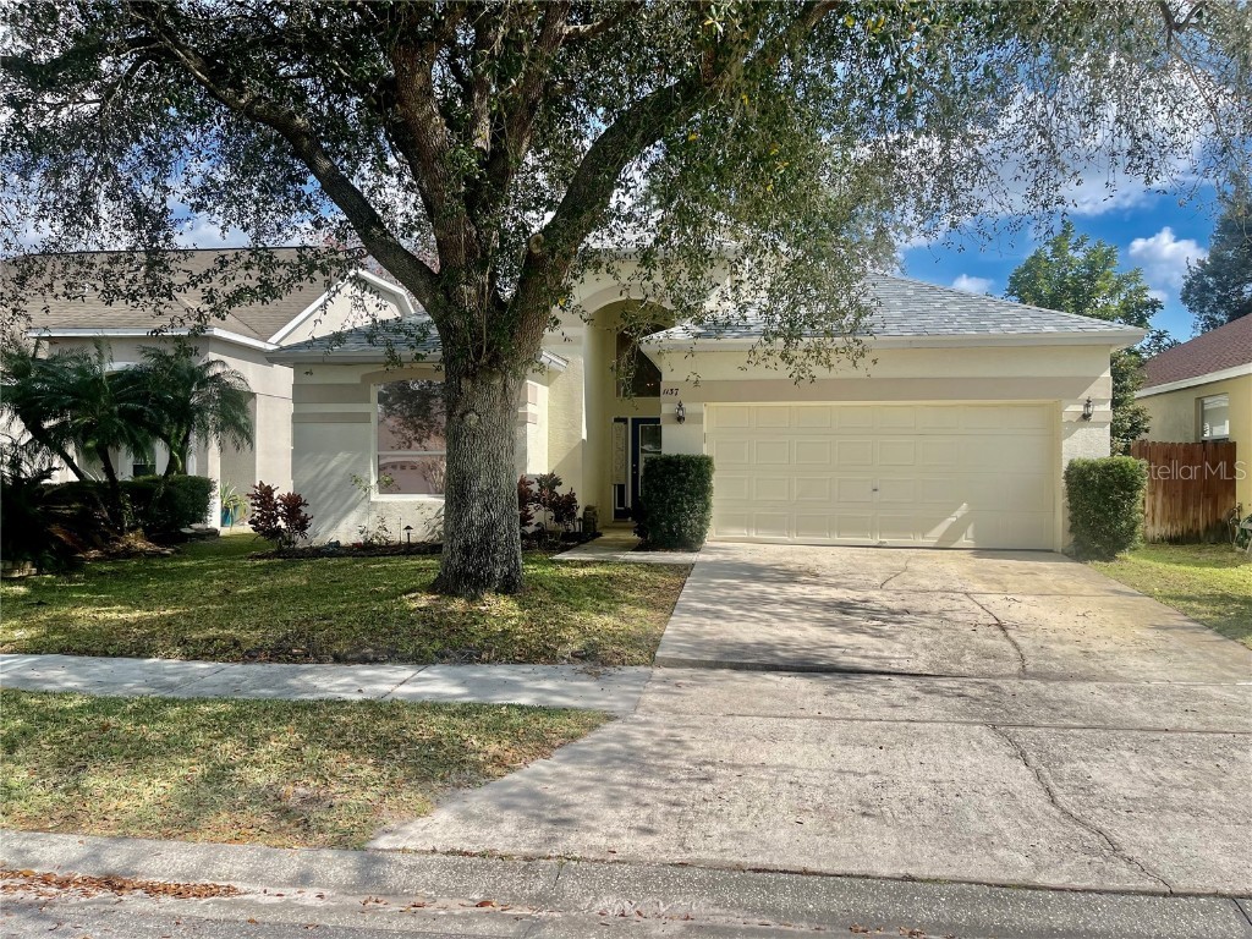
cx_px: 626
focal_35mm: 26
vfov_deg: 53.1
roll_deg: +0.5
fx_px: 940
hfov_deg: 67.3
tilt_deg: +1.4
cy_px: 470
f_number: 1.6
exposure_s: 1/3922
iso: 32
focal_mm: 5.1
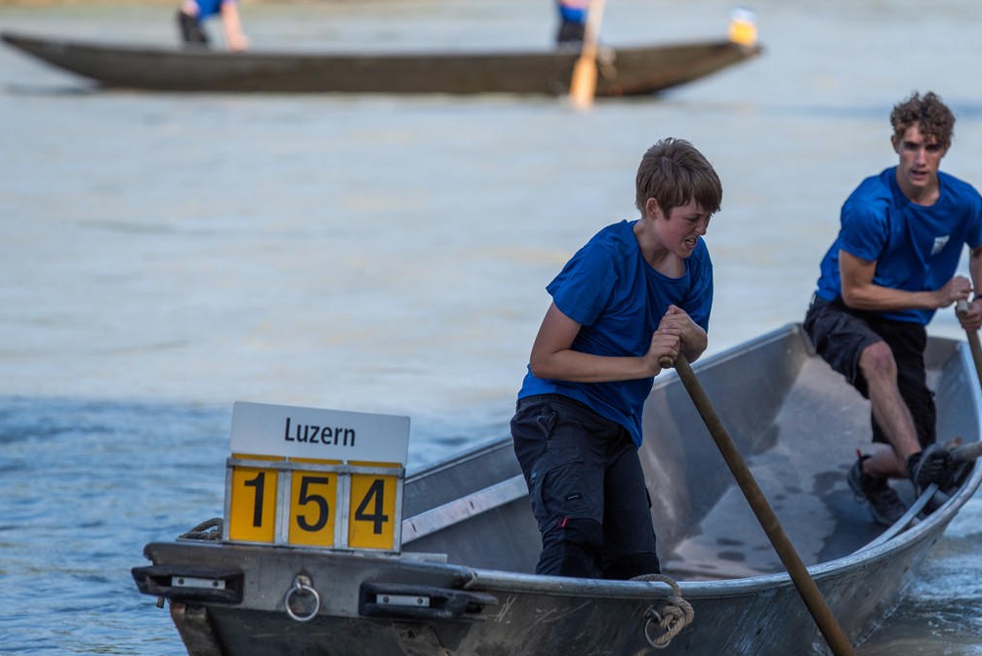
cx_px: 716
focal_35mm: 318
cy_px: 297
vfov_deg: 4.3
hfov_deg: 6.5
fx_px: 8679
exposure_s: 1/1600
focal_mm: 200
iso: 200
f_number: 4
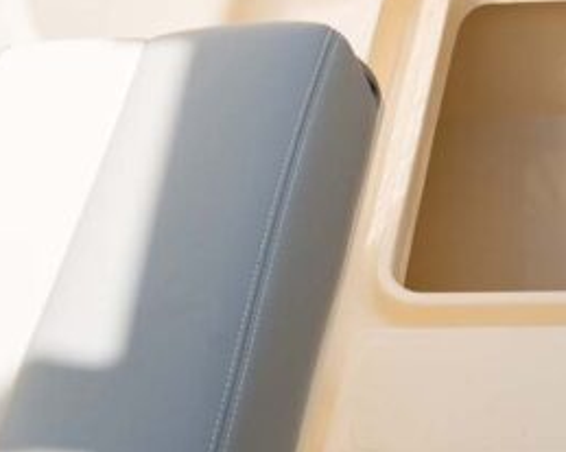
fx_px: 1993
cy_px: -266
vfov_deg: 12.2
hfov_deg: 14.9
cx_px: 885
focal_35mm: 119
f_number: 8
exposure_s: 1/1600
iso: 500
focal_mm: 32
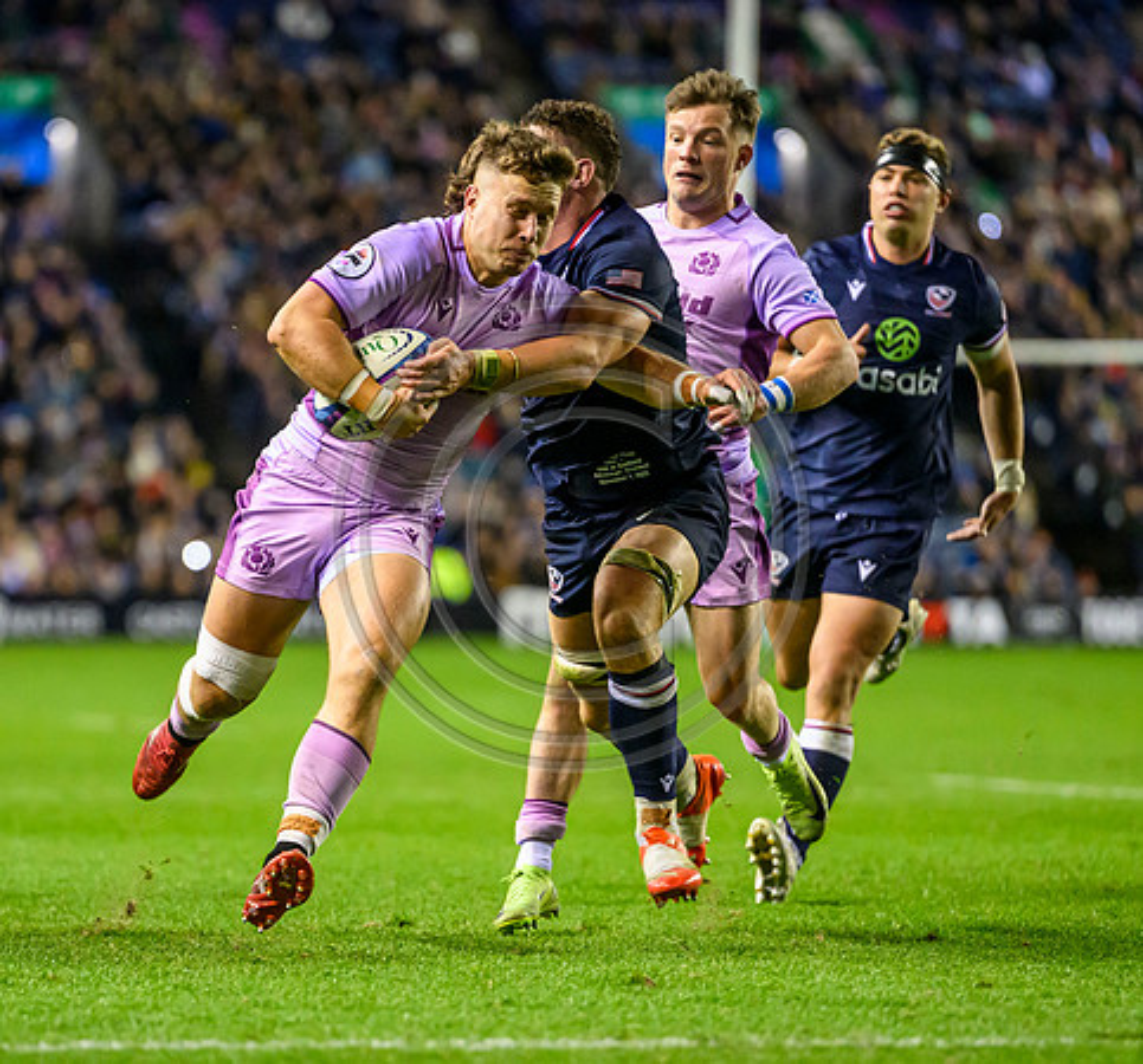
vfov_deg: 4.9
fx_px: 12454
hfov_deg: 5.3
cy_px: 644
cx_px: 354
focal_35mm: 345
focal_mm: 200
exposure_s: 1/1000
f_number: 2.8
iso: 5000
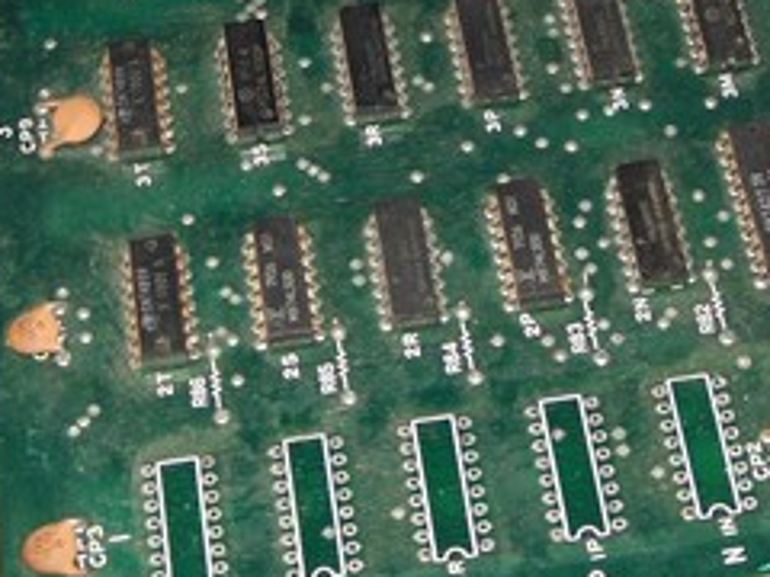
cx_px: 318
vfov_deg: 20.7
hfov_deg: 27.4
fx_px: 1579
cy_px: 343
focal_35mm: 71
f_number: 7.2
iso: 200
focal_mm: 6.8
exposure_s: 1/30
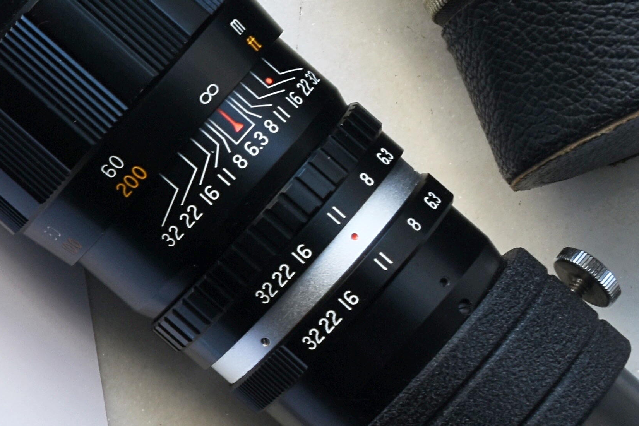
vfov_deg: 6.3
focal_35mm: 218
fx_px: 3870
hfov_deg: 9.1
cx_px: -447
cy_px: 548
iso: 100
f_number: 8
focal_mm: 40
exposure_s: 1/5
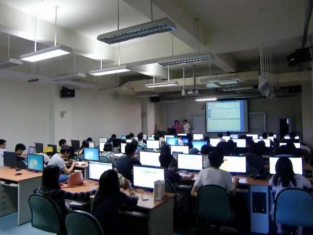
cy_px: 118
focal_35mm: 28
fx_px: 253
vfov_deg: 49.7
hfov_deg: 63.4
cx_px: 156
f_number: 2.6
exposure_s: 1/50
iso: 400
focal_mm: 4.9
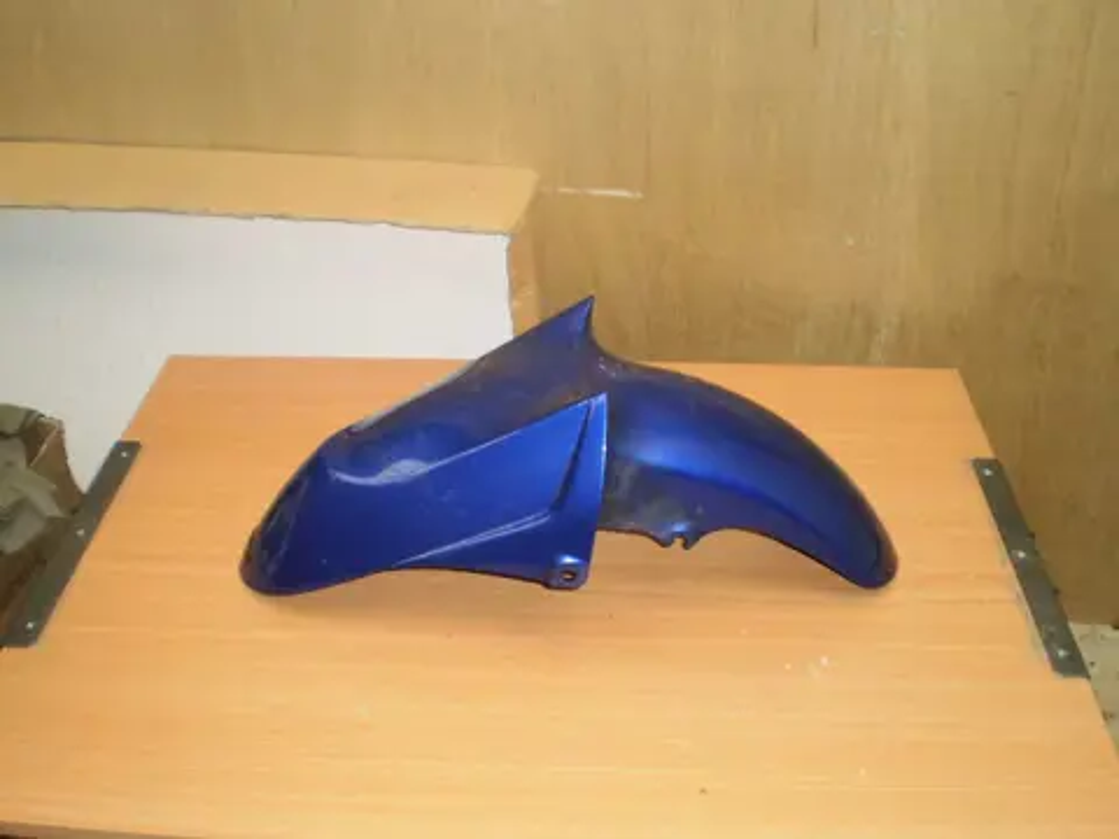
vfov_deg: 39.7
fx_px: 1164
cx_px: 560
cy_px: 420
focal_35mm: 36
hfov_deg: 51.4
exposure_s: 1/30
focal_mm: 6.3
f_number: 3.1
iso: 125
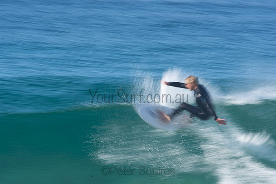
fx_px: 5751
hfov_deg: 2.7
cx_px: 138
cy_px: 92
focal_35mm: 750
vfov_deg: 1.8
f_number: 25
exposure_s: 1/25
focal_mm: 500
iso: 100
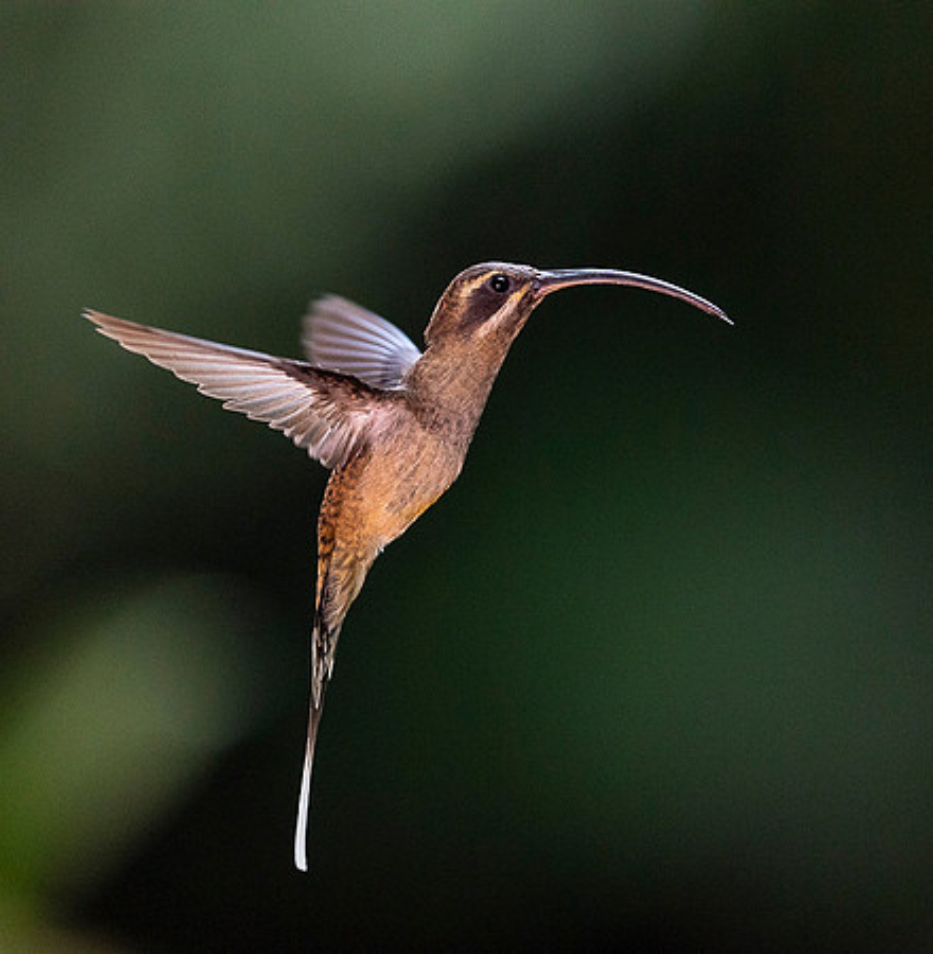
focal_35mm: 692
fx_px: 21346
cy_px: 512
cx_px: 501
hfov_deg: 2.5
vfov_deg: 2.6
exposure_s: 1/2500
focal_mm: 500
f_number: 4
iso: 3200
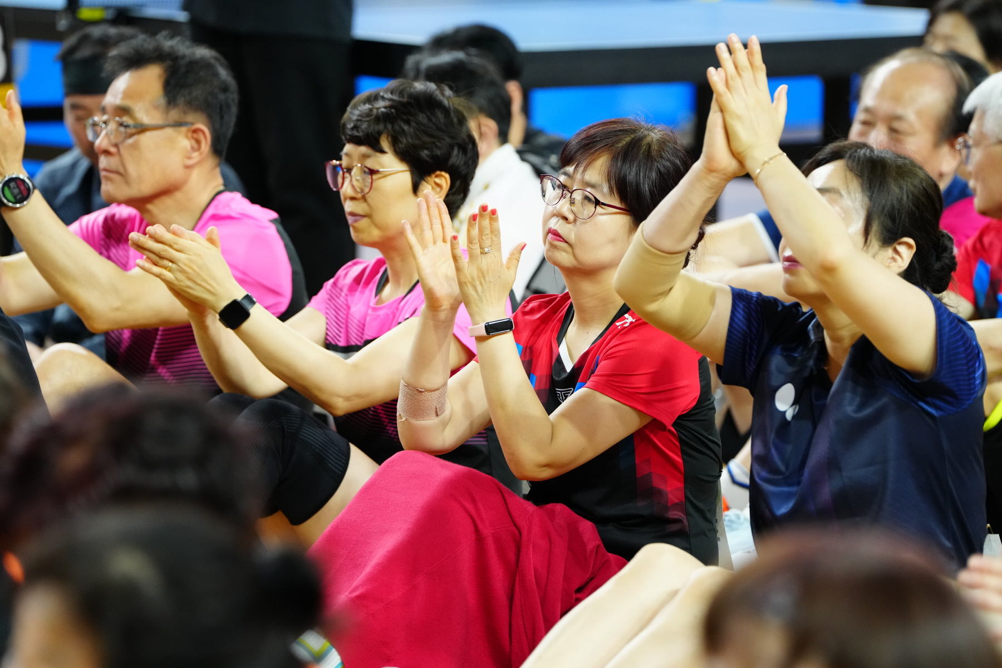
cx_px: 501
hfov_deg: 10.3
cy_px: 334
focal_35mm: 200
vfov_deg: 6.9
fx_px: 5566
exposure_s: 1/250
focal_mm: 200
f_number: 4
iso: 3200
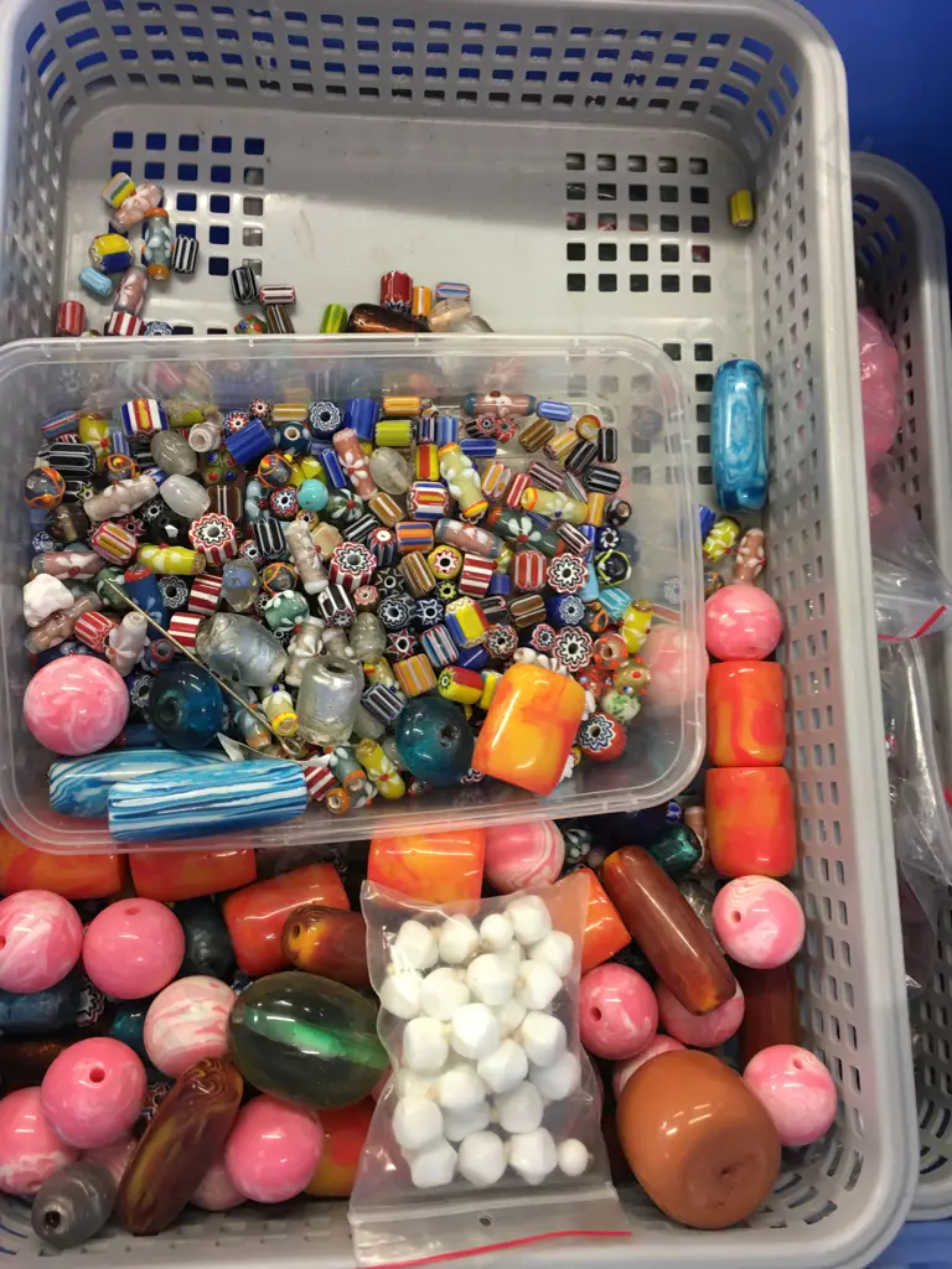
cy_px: 634
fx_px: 1063
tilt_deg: -72.2
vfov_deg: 61.7
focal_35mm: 29
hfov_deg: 48.2
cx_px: 476
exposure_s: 1/17
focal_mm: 4.15
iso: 50
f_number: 2.2
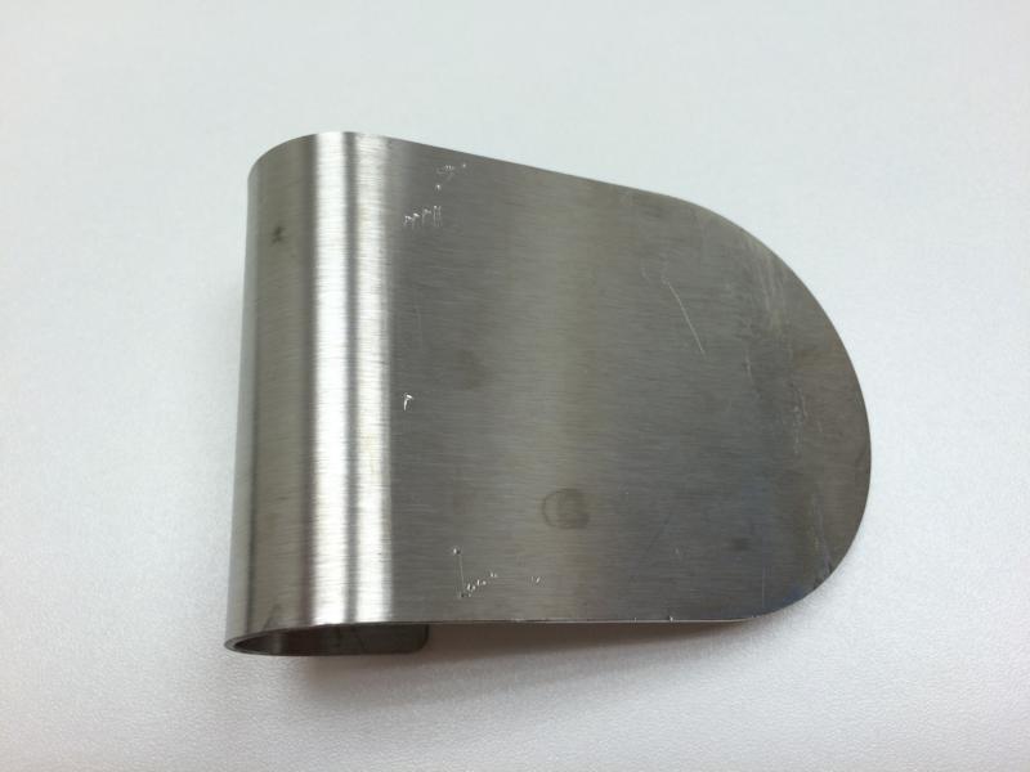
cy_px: 386
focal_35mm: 29
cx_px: 515
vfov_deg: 48.2
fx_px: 863
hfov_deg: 61.7
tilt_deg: -69.7
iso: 40
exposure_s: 1/100
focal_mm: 4.15
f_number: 2.2
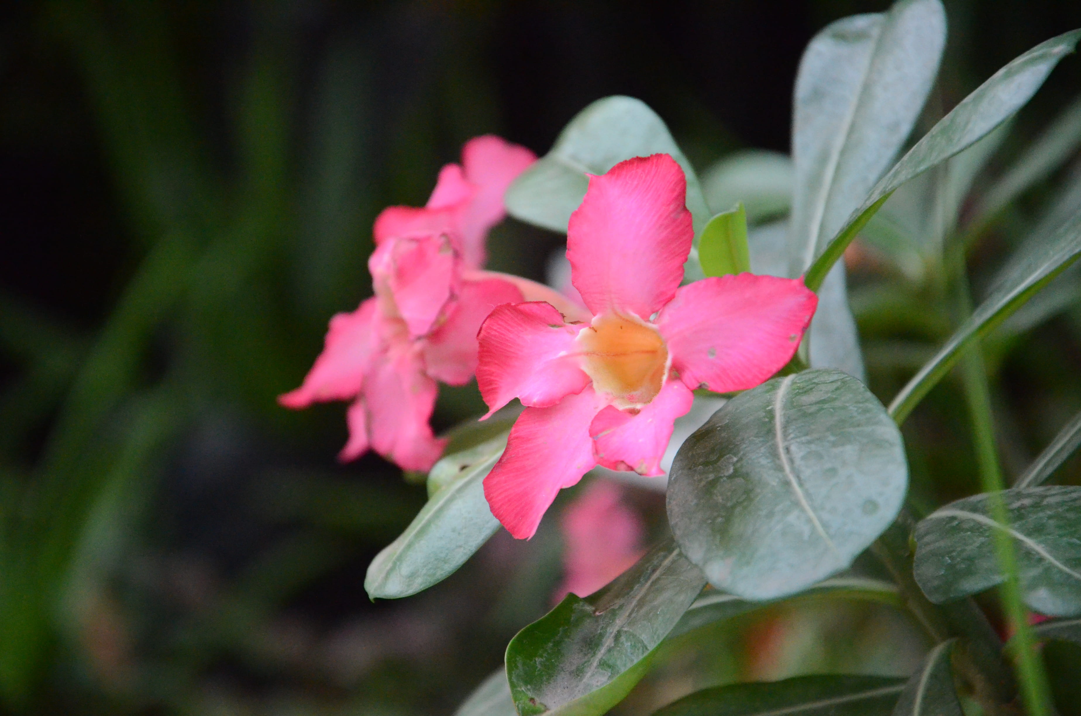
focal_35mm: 158
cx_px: 540
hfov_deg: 13.1
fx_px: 4720
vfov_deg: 8.7
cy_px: 358
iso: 5000
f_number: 5.6
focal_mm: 105
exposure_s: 1/250
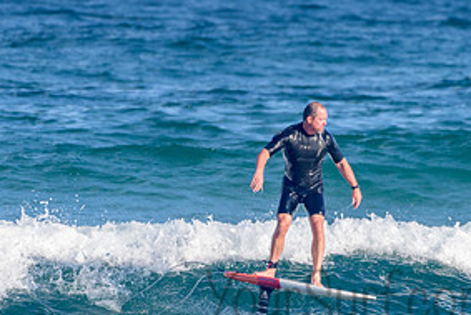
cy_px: 230
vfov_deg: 1.1
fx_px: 16440
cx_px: 286
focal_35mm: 1256
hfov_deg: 1.6
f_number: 5.6
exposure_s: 1/2000
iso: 140
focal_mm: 500
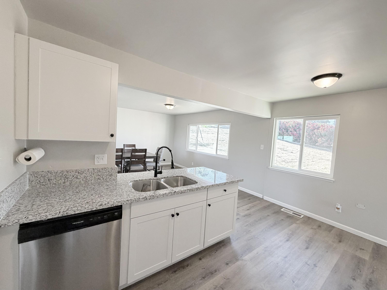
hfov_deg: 102.1
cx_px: 194
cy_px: 145
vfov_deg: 85.7
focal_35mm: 14
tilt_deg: -3.5
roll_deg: -3.1
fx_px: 157
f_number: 2.2
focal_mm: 2.22
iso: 250
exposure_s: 1/120
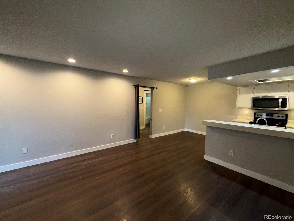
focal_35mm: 14
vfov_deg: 85.7
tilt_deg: -3.1
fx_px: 119
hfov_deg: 102.1
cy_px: 110
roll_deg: -1.1
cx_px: 147
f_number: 2.2
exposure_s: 1/60
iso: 125
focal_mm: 2.22
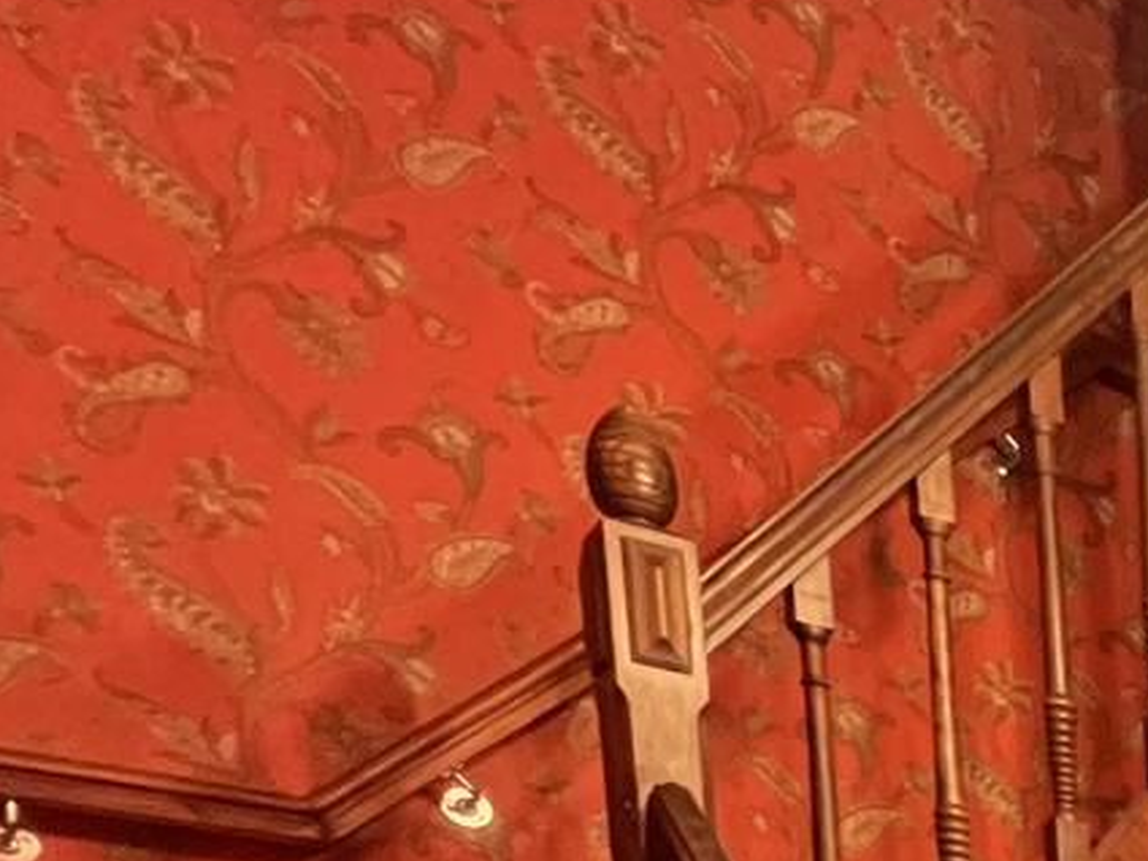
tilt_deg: -3.6
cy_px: 1497
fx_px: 1758
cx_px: 2052
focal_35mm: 53
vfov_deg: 20.5
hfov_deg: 22.2
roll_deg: +2.0
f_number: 1.8
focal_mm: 1.57
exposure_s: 1/50
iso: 800
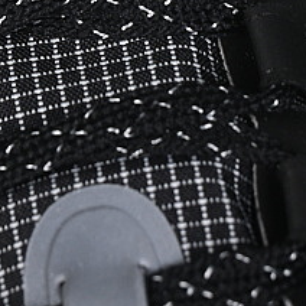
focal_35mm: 325
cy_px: -198
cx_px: 9
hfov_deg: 5.4
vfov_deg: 5.3
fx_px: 3250
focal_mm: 50
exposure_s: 1/80
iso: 160
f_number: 7.1
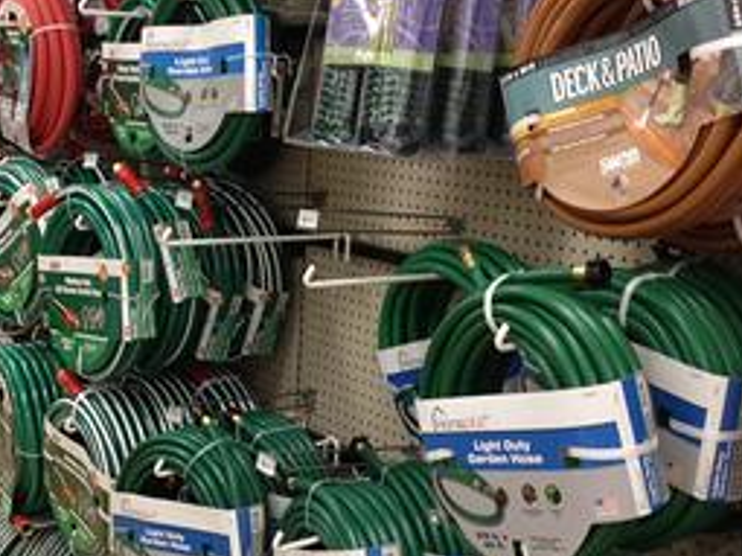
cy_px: 250
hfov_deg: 30.2
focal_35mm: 64
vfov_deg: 22.9
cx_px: 304
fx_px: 1371
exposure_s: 1/20
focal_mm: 4.28
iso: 100
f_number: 2.4
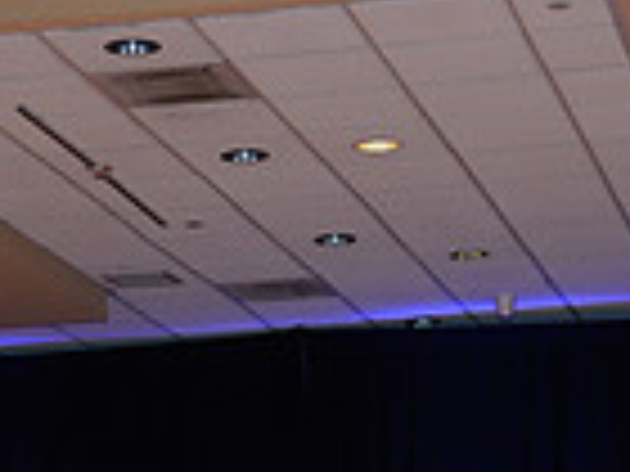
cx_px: 484
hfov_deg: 13.0
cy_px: 1056
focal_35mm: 151
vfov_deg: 9.0
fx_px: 2748
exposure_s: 1/200
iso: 2000
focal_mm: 38
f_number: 4.5
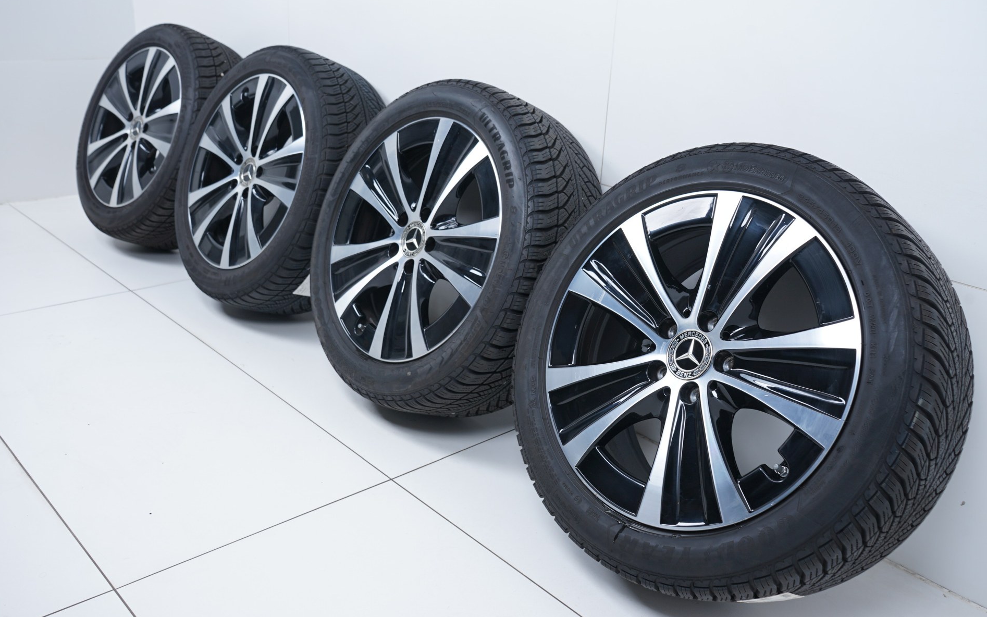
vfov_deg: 39.4
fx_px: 861
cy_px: 292
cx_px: 495
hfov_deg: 59.7
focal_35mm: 32
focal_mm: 31
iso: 200
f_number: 7.1
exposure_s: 1/100
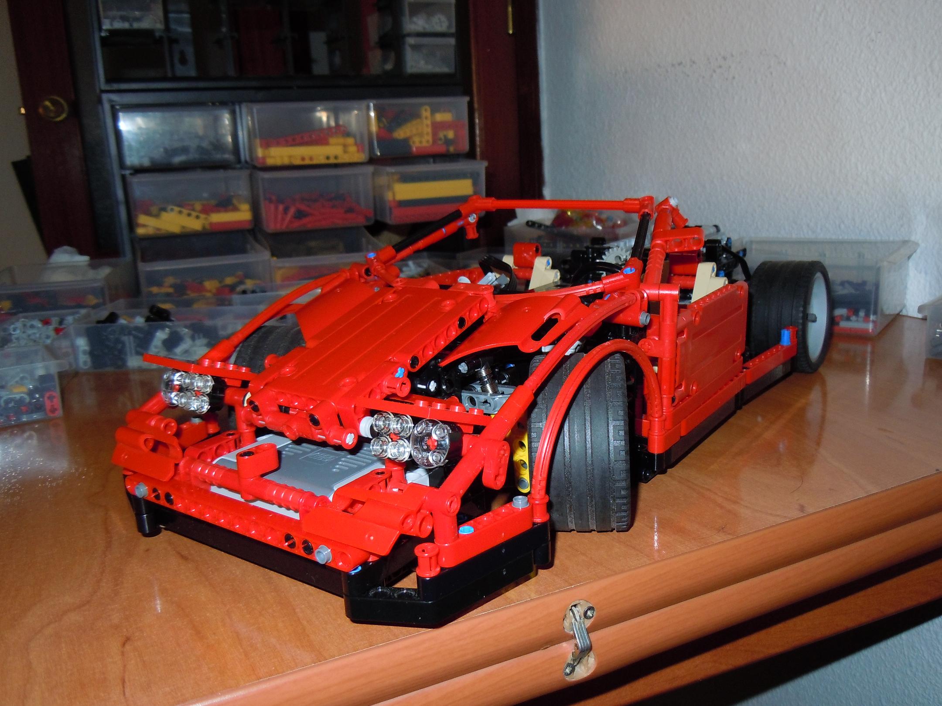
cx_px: 471
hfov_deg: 60.0
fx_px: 816
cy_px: 353
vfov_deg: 46.8
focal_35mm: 30
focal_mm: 5.4
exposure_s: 1/30
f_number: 3.5
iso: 200
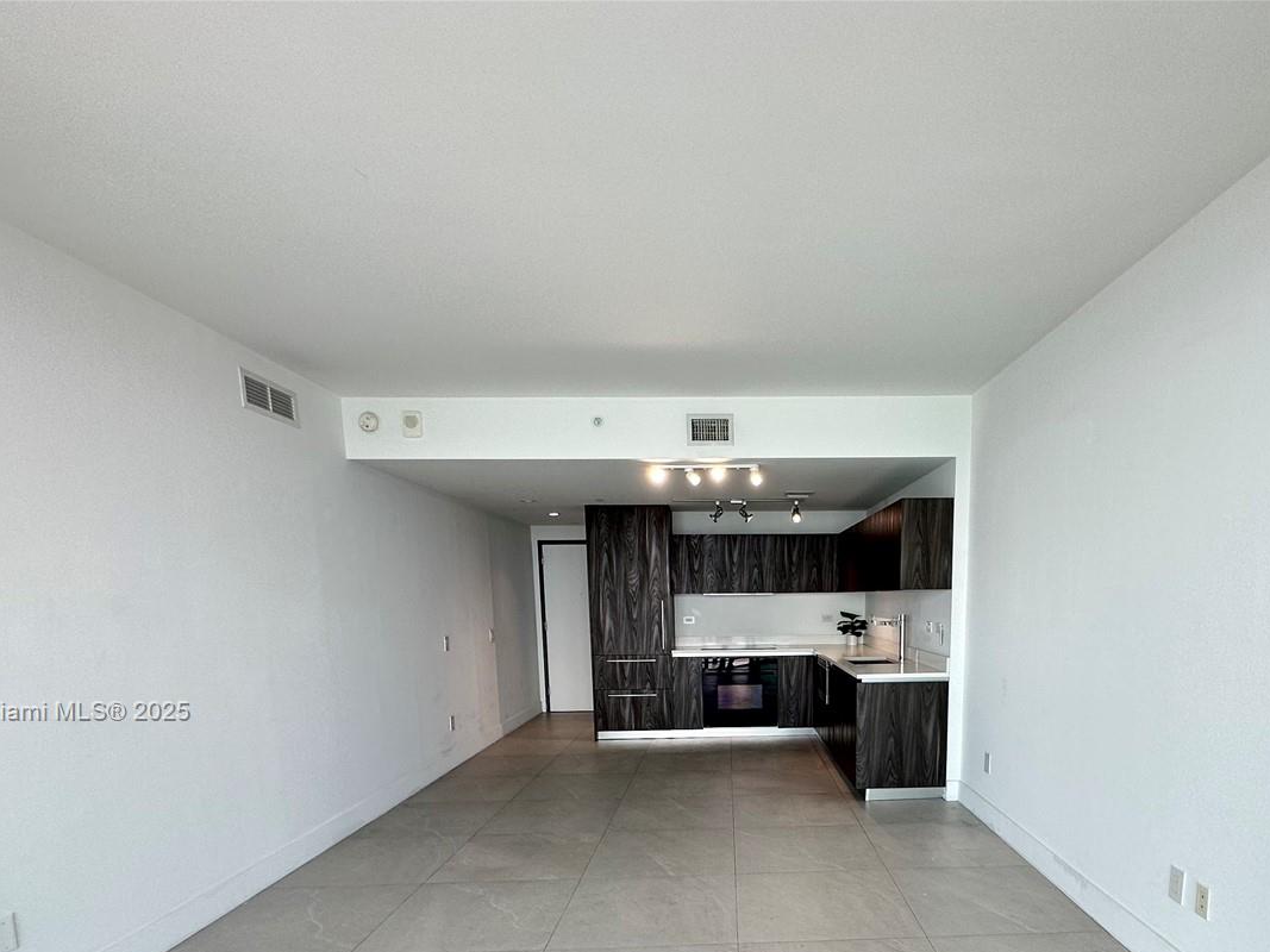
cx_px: 761
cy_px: 713
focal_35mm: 21
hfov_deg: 78.1
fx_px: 770
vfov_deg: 60.0
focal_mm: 2.22
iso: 64
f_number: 2.2
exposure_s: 1/120
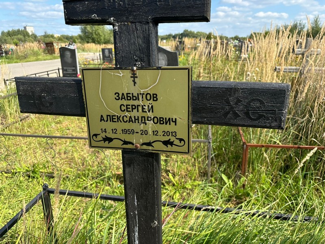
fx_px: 244
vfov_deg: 53.1
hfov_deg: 67.3
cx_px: 162
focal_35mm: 26
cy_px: 122
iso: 50
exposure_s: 1/1667
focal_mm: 5.96
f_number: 1.6
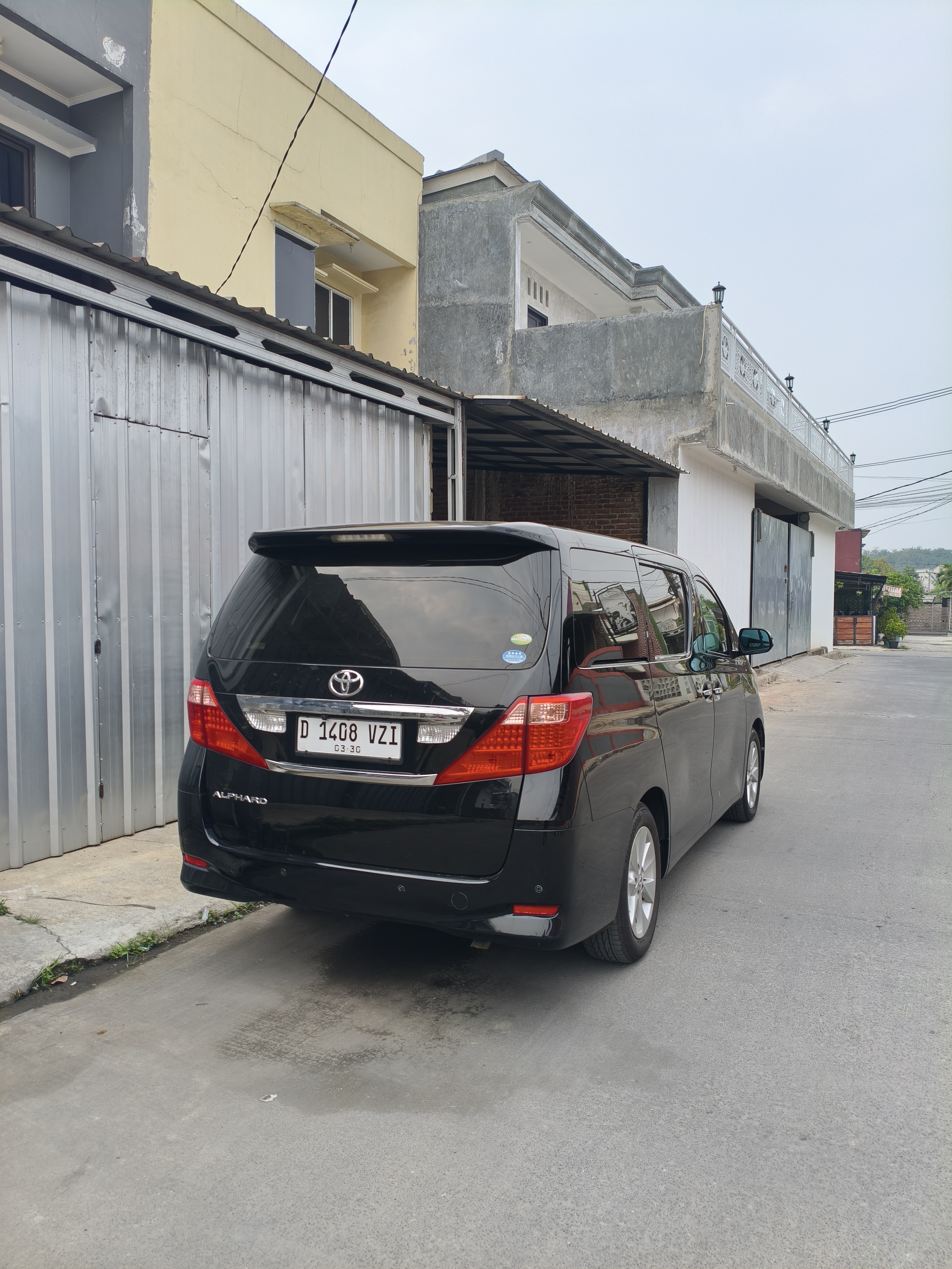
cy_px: 634
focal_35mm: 26
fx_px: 953
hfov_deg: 53.1
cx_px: 476
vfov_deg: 67.3
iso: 80
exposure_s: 1/353
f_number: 1.5
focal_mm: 4.94
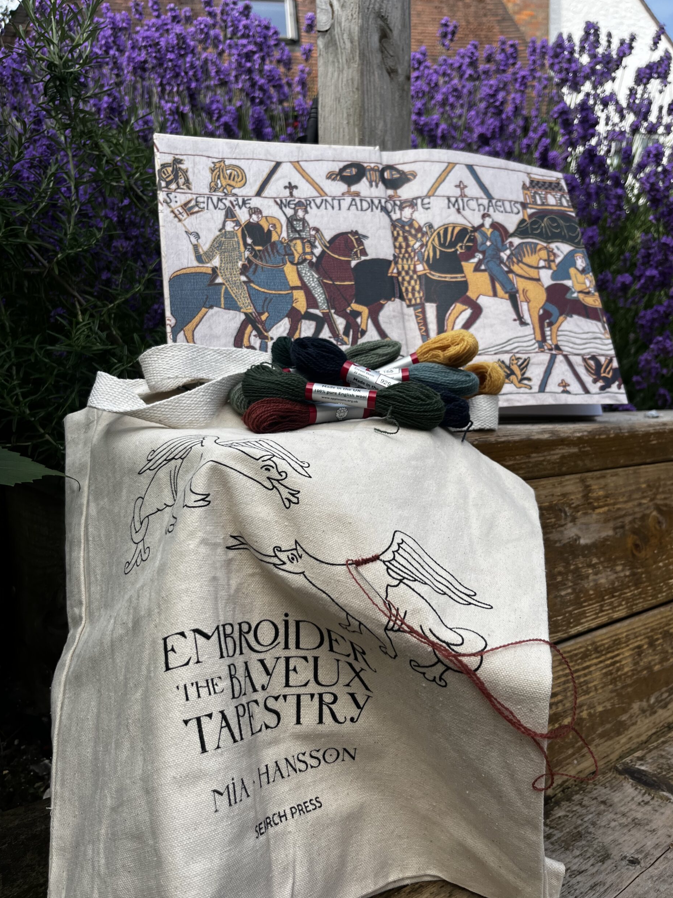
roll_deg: +0.8
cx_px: 342
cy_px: 447
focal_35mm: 27
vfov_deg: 65.3
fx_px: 700
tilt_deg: -6.0
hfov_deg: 51.4
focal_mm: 5.1
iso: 50
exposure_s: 1/1441
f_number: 1.6
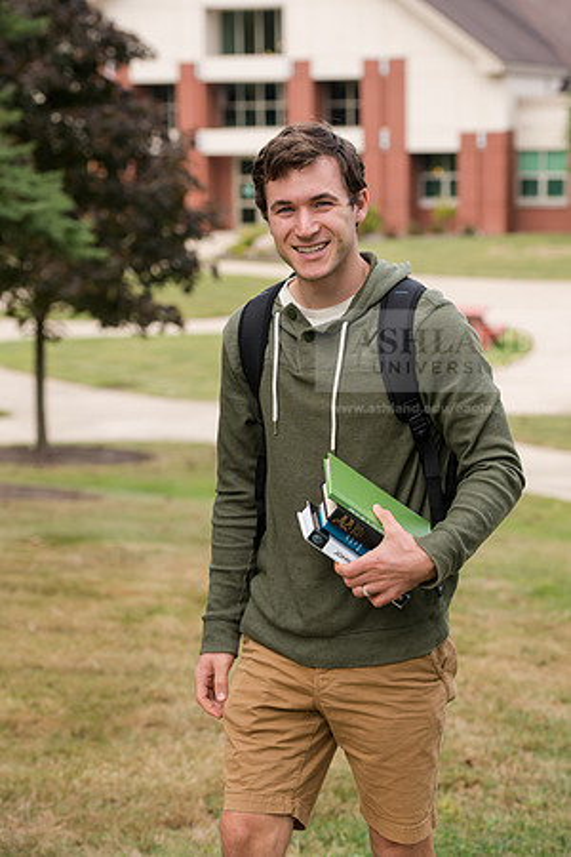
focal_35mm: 100
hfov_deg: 13.7
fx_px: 2379
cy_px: 428
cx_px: 286
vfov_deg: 20.4
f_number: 5.6
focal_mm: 100
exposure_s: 1/400
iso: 250
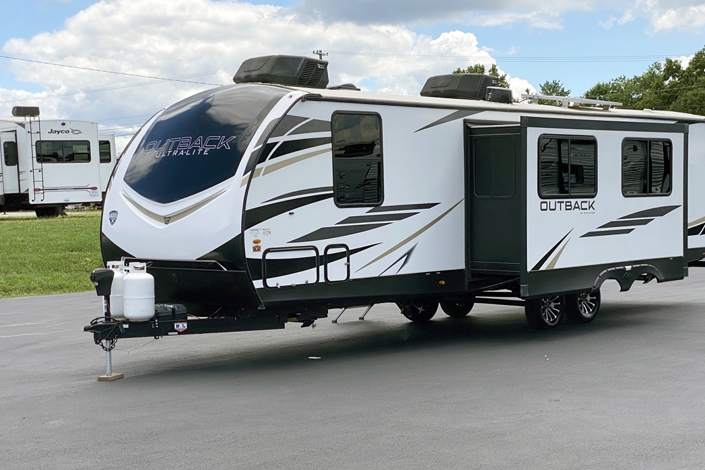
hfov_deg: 32.4
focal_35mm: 62
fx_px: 1214
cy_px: 259
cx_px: 387
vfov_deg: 21.9
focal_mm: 6
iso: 20
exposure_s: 1/2179
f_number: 2
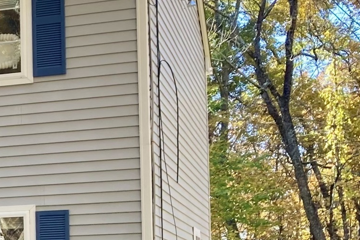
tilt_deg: +2.0
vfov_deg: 11.4
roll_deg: +0.7
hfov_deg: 15.4
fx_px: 1180
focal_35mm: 118
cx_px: -253
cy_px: 281
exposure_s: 1/124
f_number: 1.8
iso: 20
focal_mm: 3.99
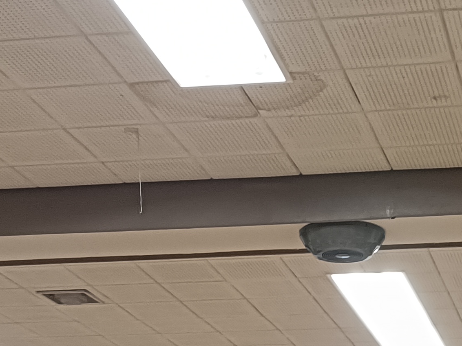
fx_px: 1361
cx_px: 416
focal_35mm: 102
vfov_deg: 13.0
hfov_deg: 18.9
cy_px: 635
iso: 800
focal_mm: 4.7
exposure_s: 1/50
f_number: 1.7
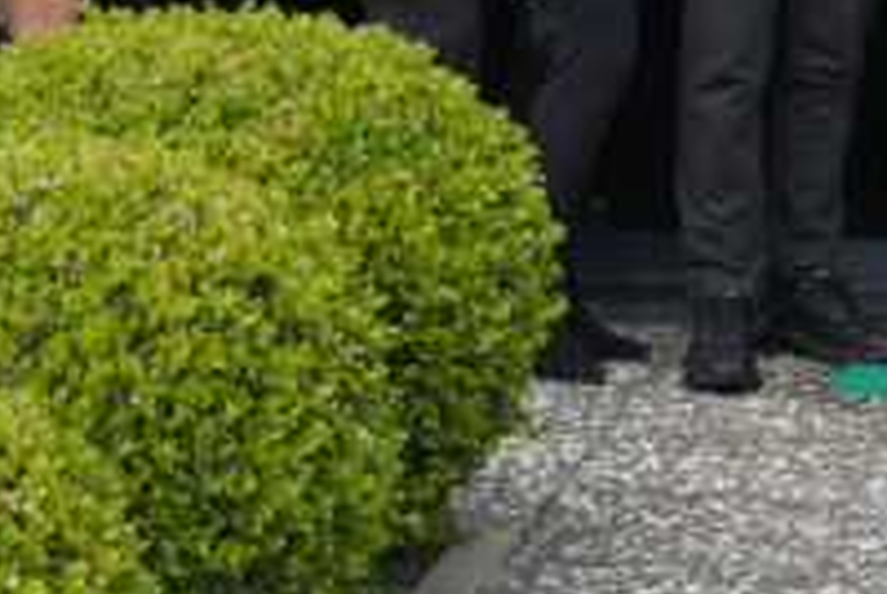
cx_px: 727
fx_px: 4121
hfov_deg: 12.2
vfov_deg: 8.1
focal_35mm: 167
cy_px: -279
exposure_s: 1/200
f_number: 4
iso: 100
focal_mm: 24
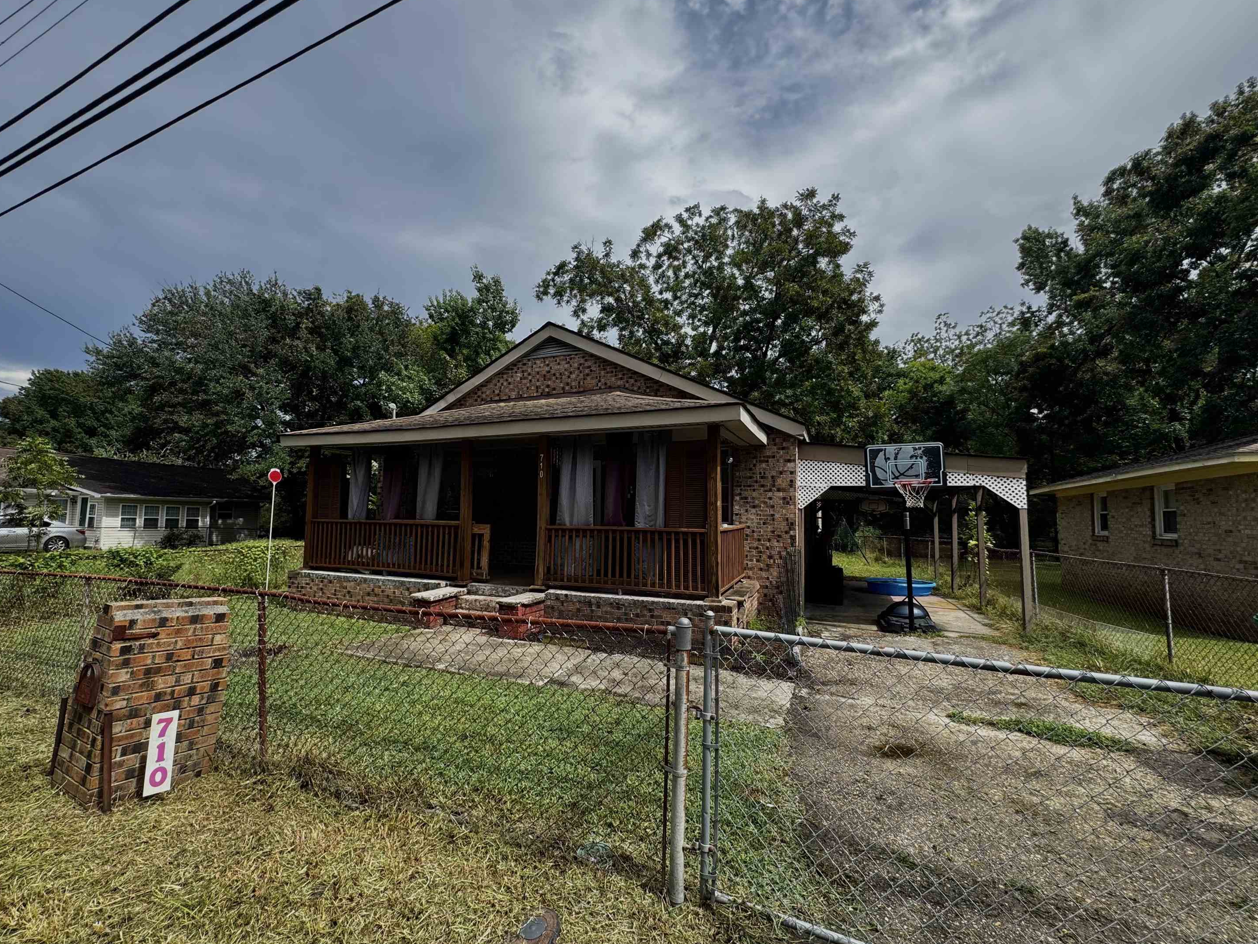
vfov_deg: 81.7
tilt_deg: +3.5
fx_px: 545
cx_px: 599
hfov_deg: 98.1
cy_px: 479
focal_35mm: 15
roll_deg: -0.4
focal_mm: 2.22
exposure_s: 1/756
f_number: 2.2
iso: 40
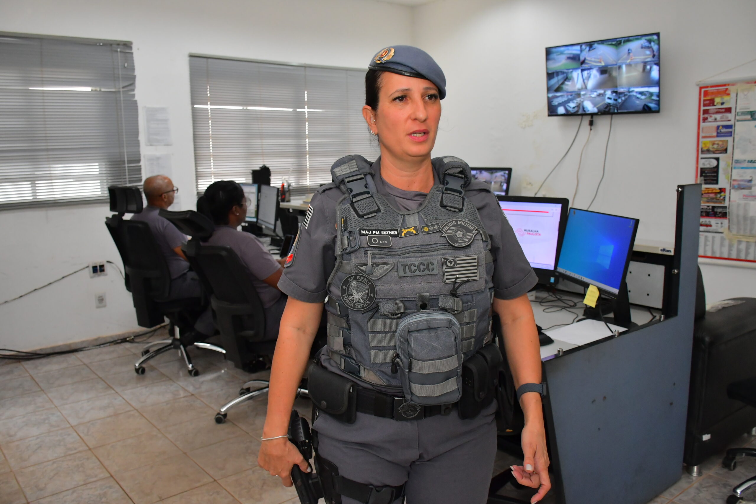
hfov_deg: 61.9
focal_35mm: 30
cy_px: 252
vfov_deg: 43.6
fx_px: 630
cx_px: 378
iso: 1600
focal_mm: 20
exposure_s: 1/200
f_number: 4.5
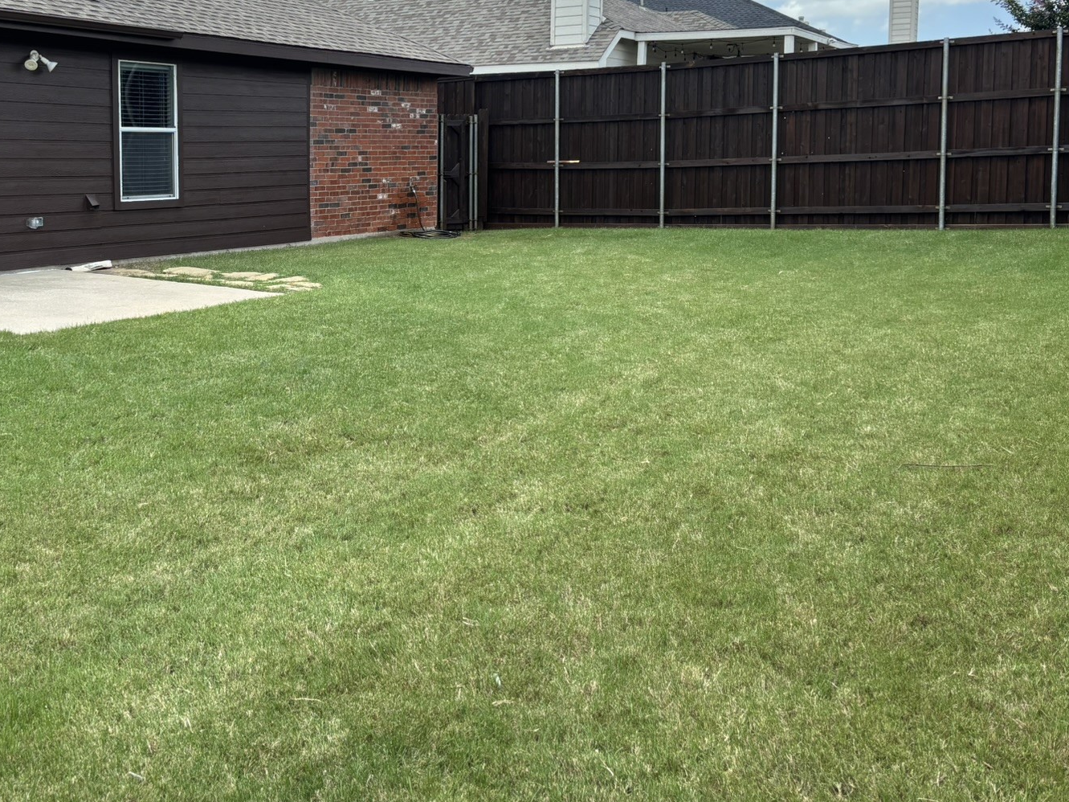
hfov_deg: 45.5
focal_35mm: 40
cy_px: 231
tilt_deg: -4.2
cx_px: 299
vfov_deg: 35.4
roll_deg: +0.1
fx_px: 1235
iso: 50
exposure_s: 1/1499
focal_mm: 5.96
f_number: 1.6
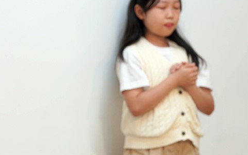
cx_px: 22
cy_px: 81
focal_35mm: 283
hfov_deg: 7.4
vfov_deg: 4.6
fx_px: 1913
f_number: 4
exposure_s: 1/160
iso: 800
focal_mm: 149
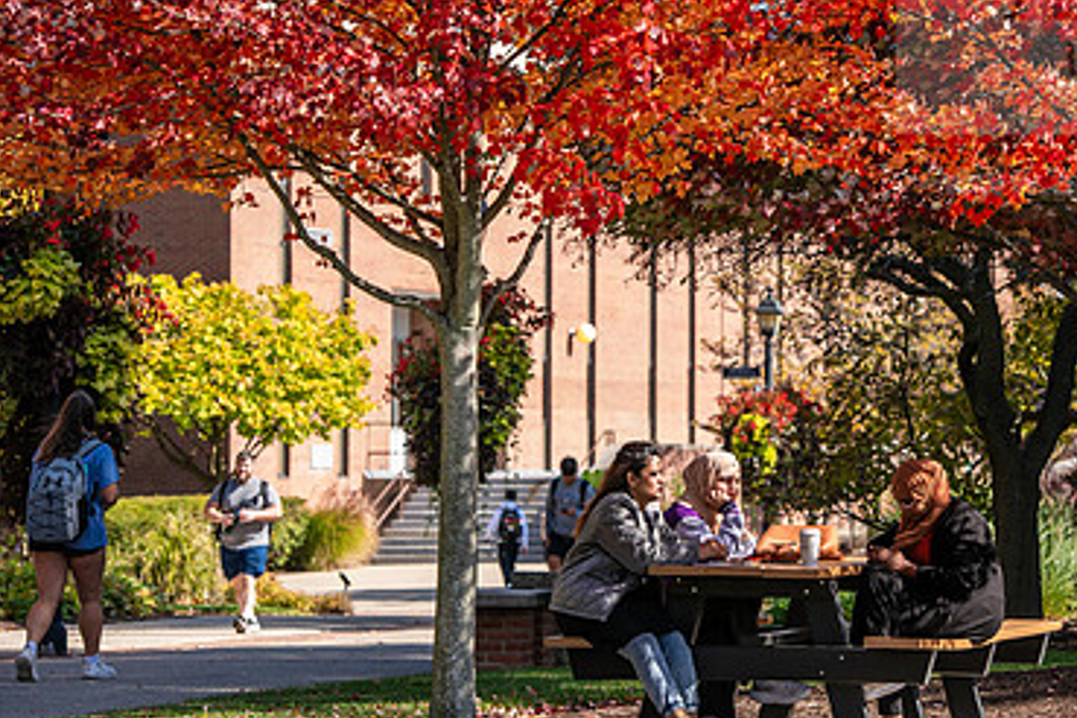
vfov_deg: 7.8
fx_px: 5265
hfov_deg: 11.6
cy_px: 244
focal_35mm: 176
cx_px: 808
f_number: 5.6
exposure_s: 1/250
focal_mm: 112
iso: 160
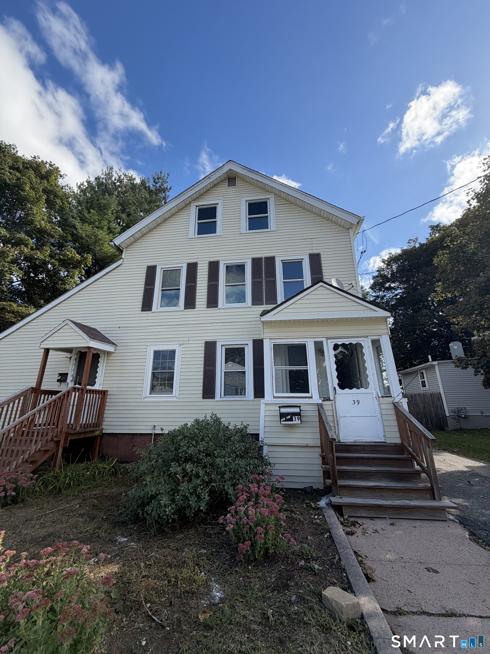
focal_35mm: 14
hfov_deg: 85.7
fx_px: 264
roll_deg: +0.4
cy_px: 327
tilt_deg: +18.7
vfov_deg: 102.1
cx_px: 245
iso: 40
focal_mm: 2.22
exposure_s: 1/770
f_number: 2.2
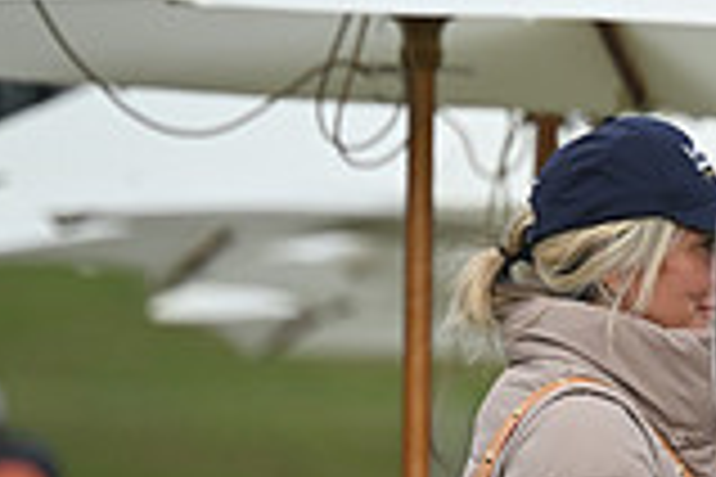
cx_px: 1126
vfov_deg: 0.9
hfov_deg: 1.4
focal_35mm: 1462
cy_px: 254
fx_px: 29075
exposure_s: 1/1250
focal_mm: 400
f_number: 5.6
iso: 640
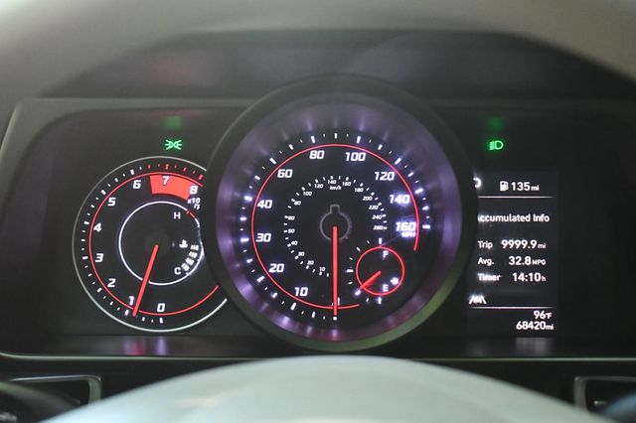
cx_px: 318
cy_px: 212
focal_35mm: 51
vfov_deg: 26.5
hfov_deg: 38.9
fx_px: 900
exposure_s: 1/100
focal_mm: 34
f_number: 4.5
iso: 3200
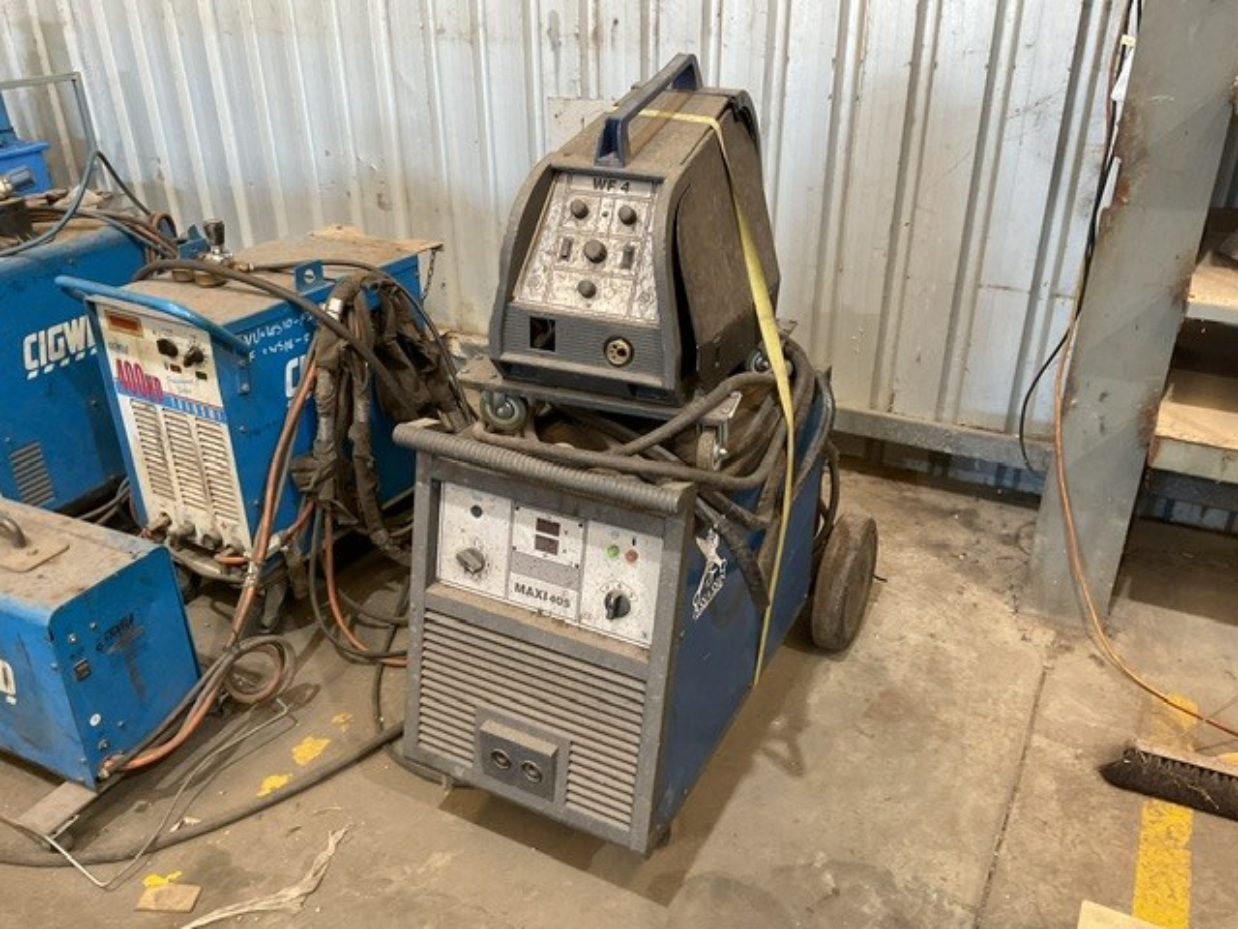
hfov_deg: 61.7
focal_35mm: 29
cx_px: 619
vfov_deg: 48.2
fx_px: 1037
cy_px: 464
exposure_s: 1/60
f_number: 1.8
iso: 160
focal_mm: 3
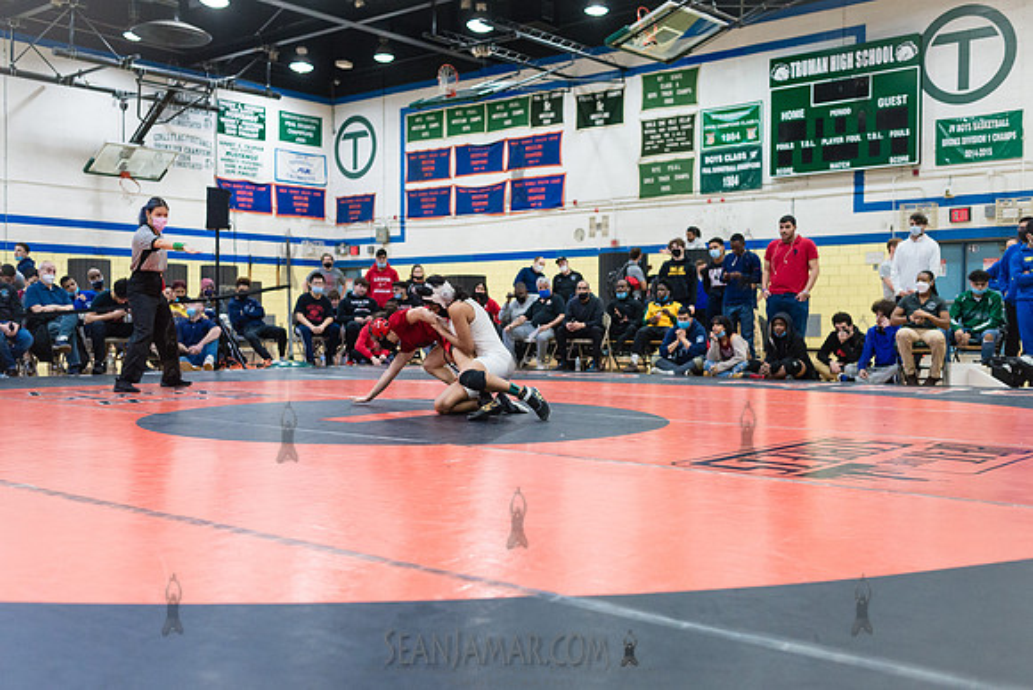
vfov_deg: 36.4
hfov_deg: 52.5
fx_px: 1048
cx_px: 516
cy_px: 345
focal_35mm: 37
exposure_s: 1/400
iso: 4000
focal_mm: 35
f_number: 3.5
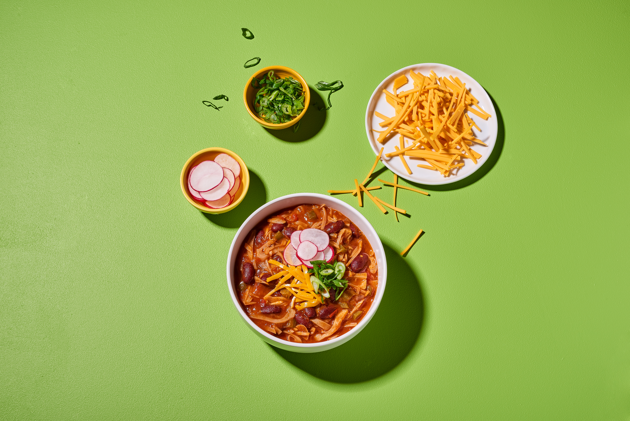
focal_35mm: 60
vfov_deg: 22.6
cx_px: 315
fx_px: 1050
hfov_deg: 33.4
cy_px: 210
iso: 100
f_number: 16
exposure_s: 1/125
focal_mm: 60
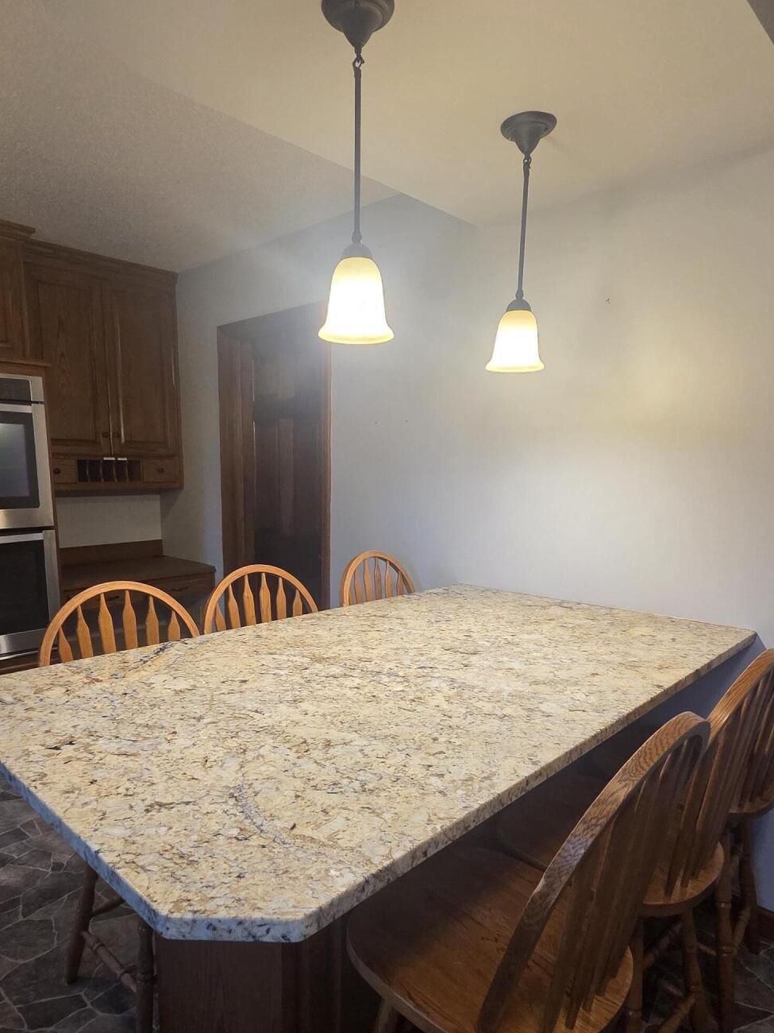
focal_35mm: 20
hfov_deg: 65.8
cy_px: 598
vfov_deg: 81.1
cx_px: 348
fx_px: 596
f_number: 2.2
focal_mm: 2.2
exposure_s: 1/60
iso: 250
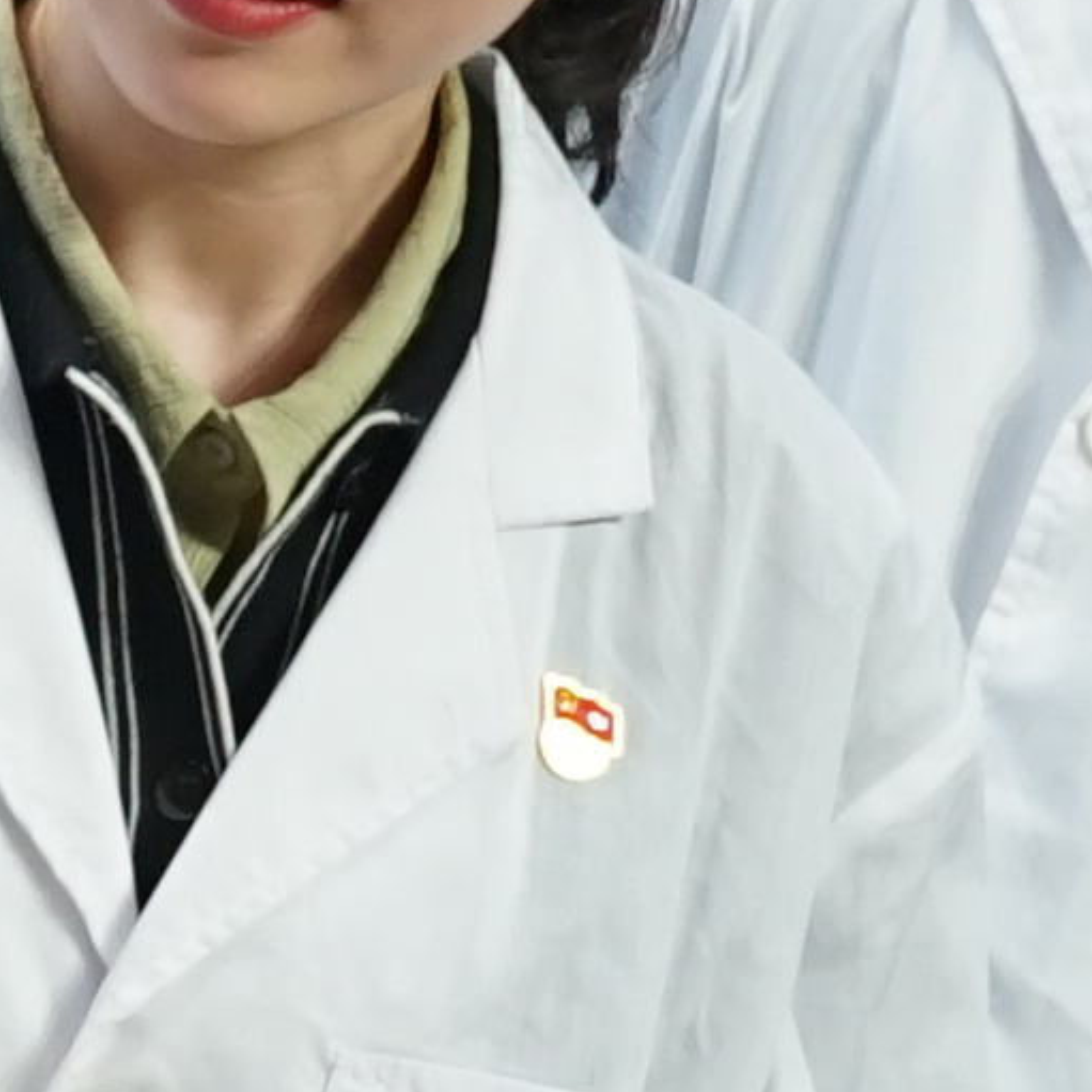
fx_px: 15668
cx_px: -2056
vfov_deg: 4.0
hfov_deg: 3.9
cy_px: 737
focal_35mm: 439
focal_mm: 44
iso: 500
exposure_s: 1/60
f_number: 7.1
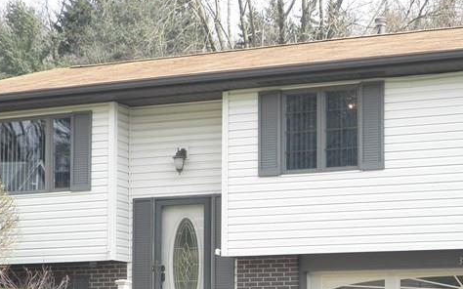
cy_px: 260
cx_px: 346
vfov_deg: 12.6
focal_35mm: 103
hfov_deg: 20.1
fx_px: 1299
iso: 64
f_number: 4.4
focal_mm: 8.2
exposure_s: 1/125
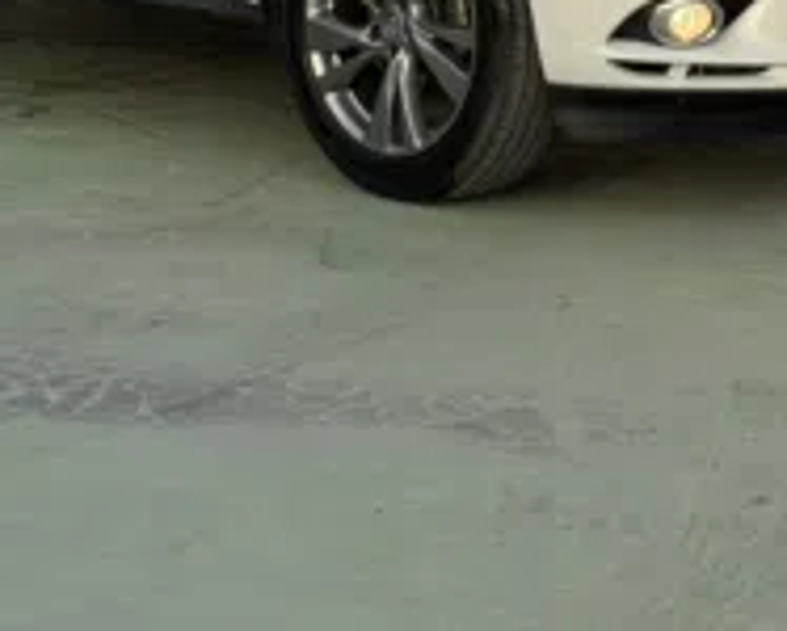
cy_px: -311
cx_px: 387
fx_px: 3731
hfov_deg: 12.0
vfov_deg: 9.4
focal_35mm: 160
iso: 64
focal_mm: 6.76
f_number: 1.78
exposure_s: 1/1456
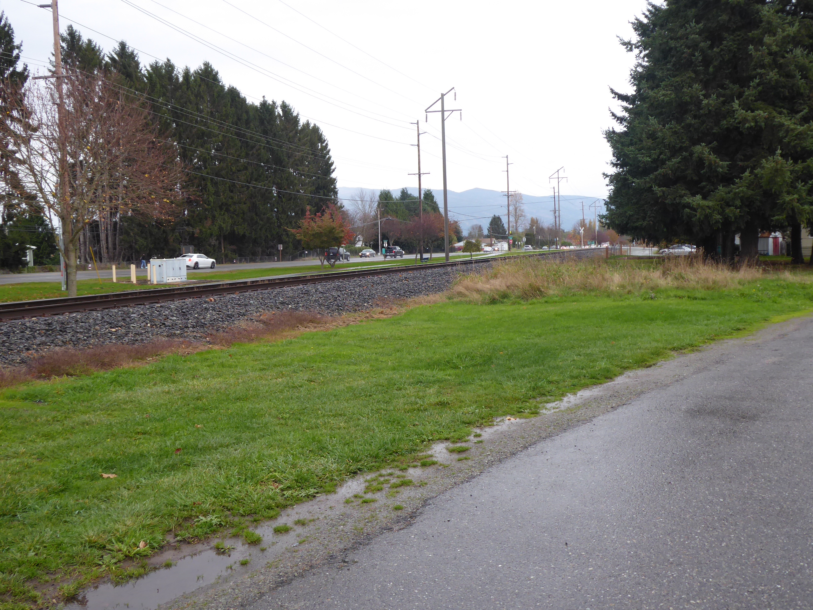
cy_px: 305
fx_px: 846
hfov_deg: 51.4
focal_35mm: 36
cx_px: 406
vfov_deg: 39.7
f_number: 3.7
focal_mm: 6.3
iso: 125
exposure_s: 1/60
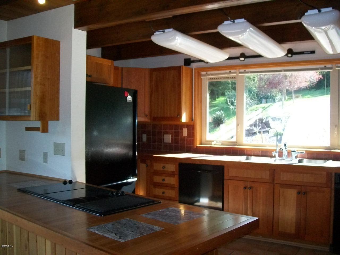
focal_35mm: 36
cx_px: 170
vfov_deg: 39.7
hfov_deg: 51.4
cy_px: 128
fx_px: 354
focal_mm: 6
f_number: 2.7
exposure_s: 1/125
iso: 160
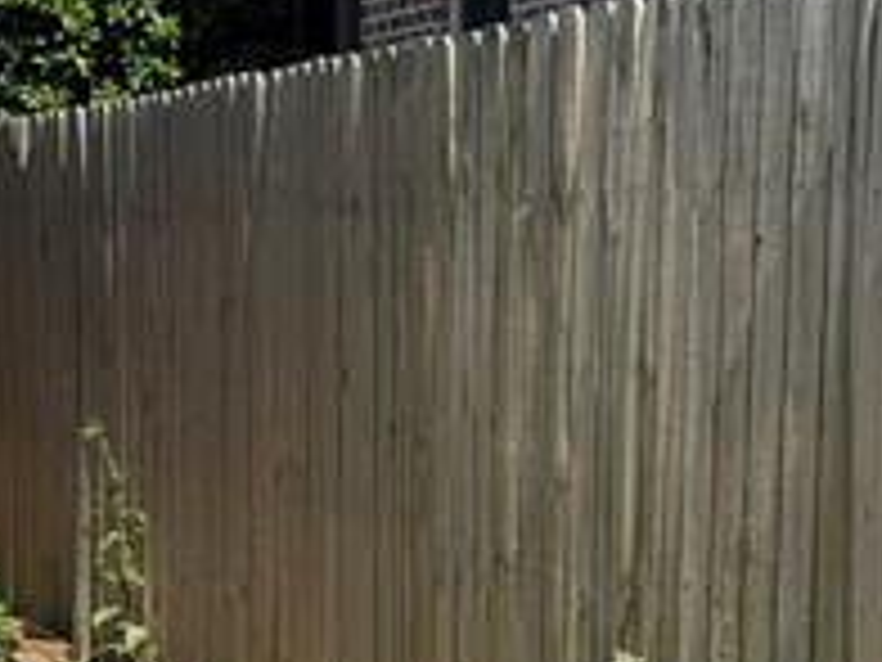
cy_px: 657
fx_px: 4000
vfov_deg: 9.4
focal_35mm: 157
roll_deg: +0.8
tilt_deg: -7.0
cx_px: -108
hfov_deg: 12.4
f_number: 1.78
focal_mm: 6.76
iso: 64
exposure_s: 1/6410
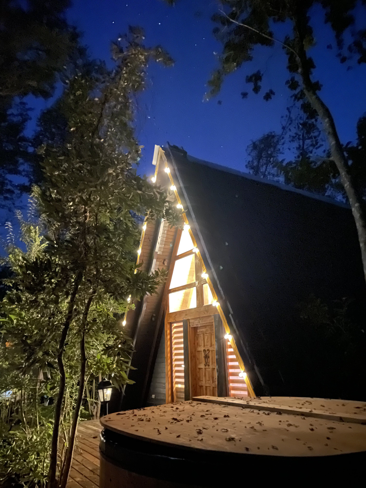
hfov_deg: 53.1
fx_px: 367
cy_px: 244
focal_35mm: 26
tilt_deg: +19.3
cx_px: 183
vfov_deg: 67.3
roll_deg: +2.2
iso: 4000
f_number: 1.6
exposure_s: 1/2
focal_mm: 4.2
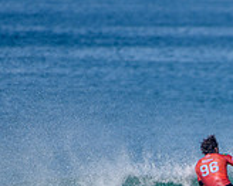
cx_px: 253
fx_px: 11468
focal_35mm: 1664
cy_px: 251
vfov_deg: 0.9
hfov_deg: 1.2
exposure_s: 1/2000
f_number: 5.6
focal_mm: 500
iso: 160
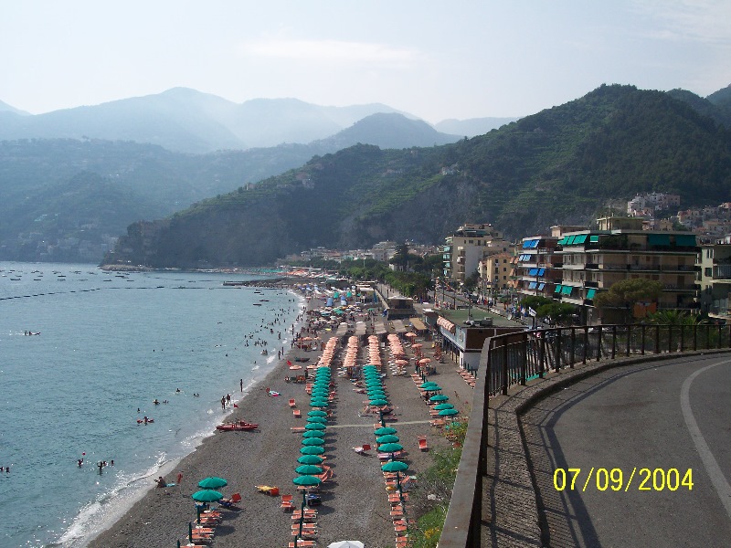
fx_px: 802
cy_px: 274
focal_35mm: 38
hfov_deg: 49.0
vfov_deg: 37.7
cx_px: 366
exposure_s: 1/1000
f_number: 4.8
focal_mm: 8
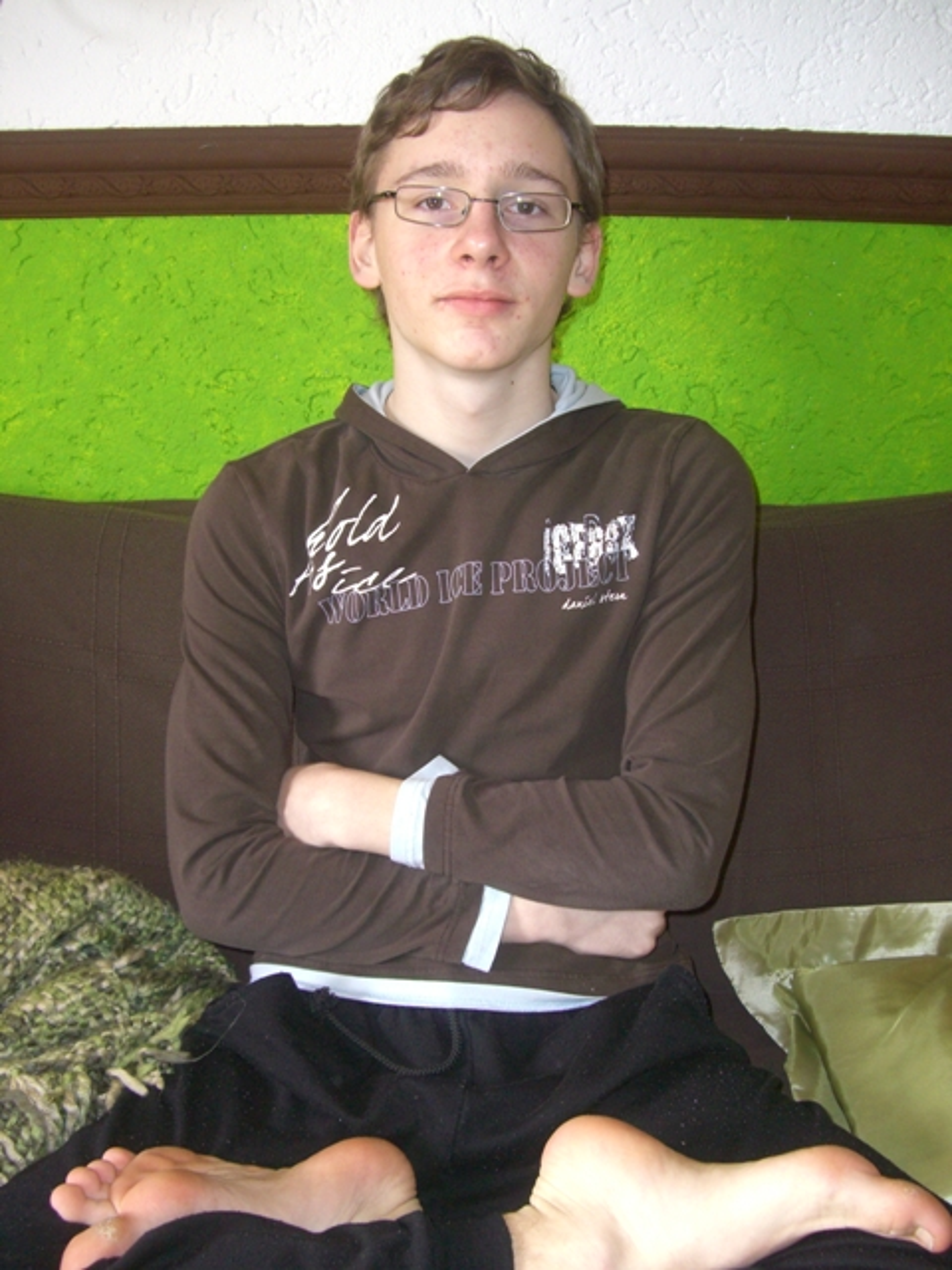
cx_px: 476
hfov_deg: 37.7
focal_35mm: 38
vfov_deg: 49.0
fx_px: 1393
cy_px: 635
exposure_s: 1/60
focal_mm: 7.9
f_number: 2.8
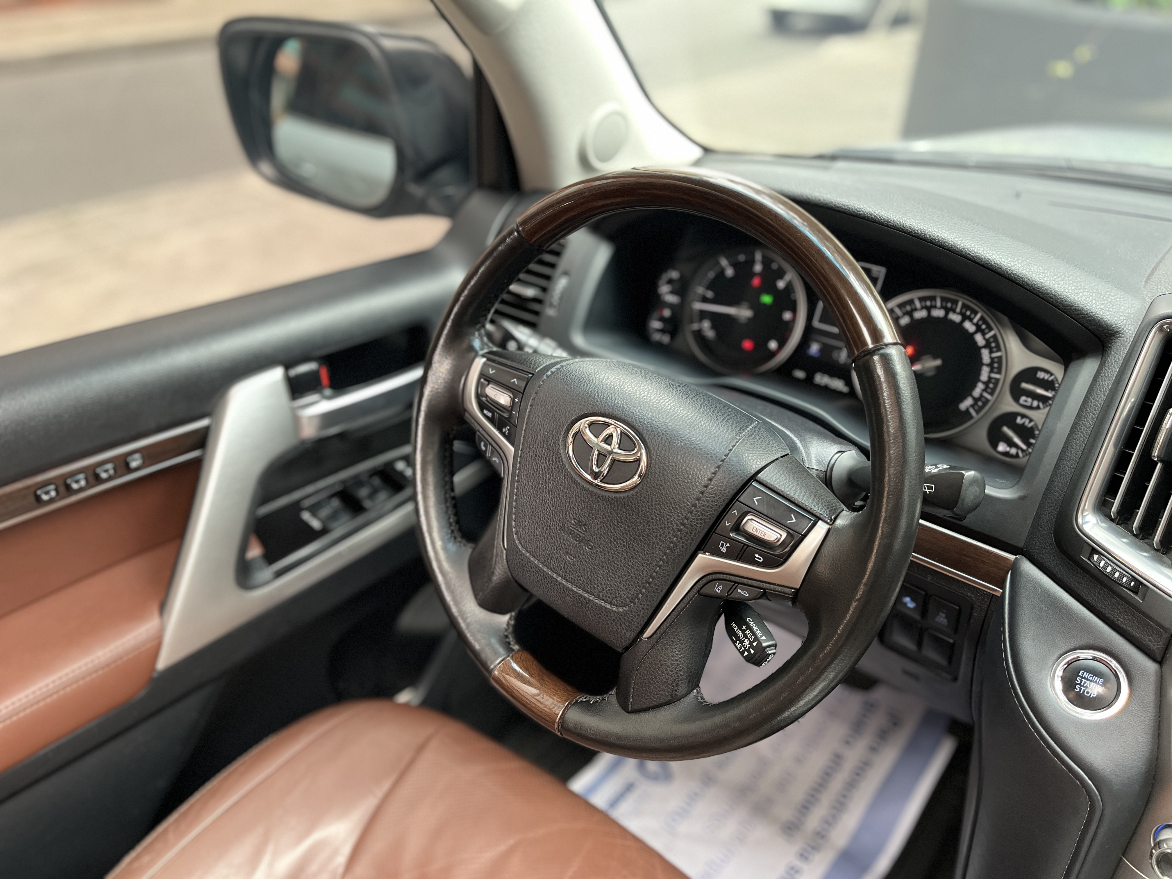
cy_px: 440
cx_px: 586
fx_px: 880
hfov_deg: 67.3
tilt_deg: -32.3
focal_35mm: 26
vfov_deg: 53.1
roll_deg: -1.5
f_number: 1.6
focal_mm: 5.1
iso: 320
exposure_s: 1/60
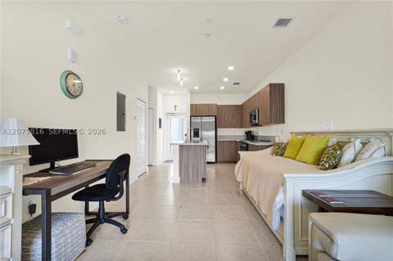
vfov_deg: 73.6
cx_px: 196
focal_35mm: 16
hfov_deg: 96.8
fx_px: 174
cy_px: 130
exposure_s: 1/30
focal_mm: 16
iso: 250
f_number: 7.1
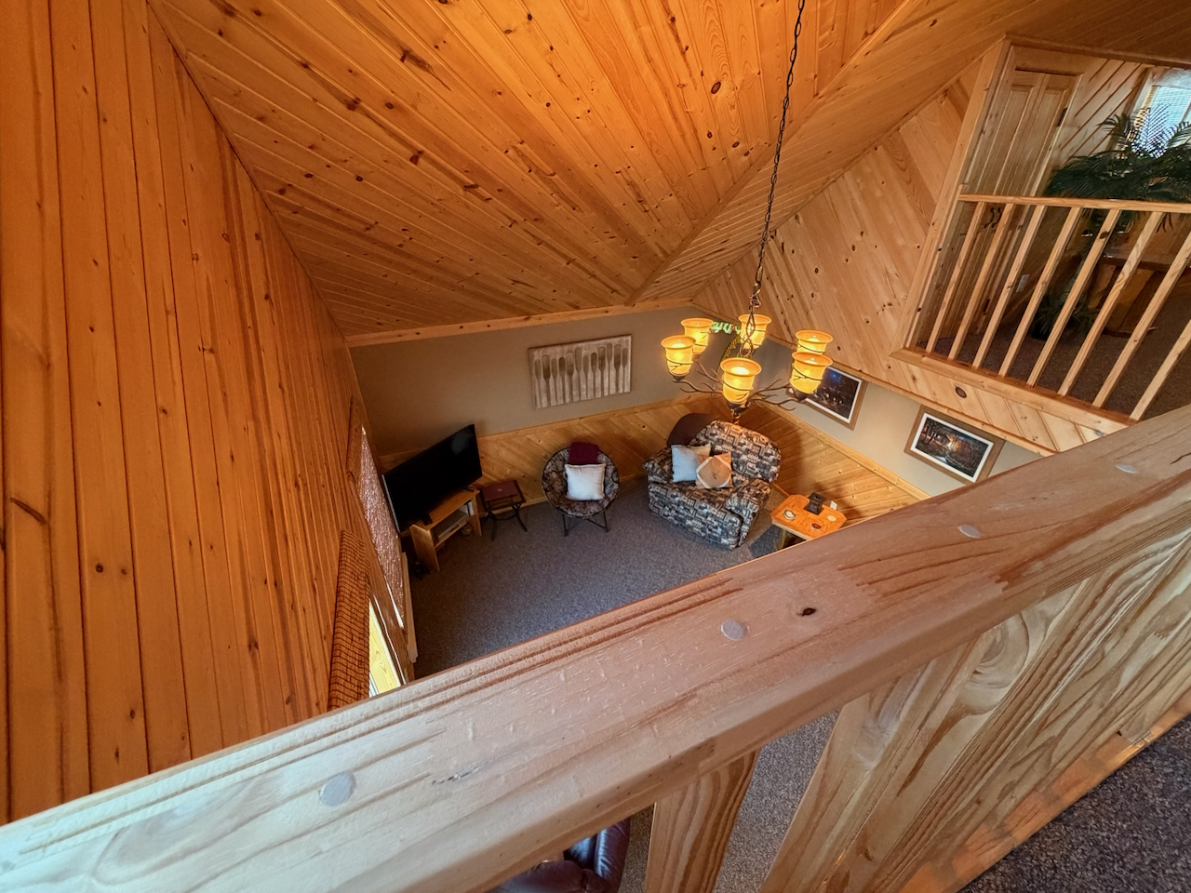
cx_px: 596
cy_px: 446
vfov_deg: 85.7
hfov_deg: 102.1
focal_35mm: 14
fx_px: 482
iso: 400
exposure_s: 1/60
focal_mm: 2.22
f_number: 2.2
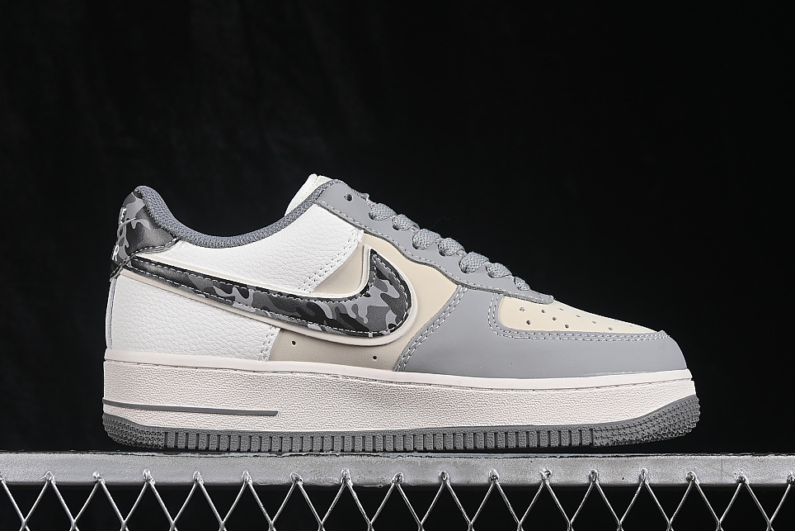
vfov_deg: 16.3
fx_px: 1855
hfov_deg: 24.2
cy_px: 269
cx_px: 389
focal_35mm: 84
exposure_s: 1/80
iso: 160
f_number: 8
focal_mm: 50
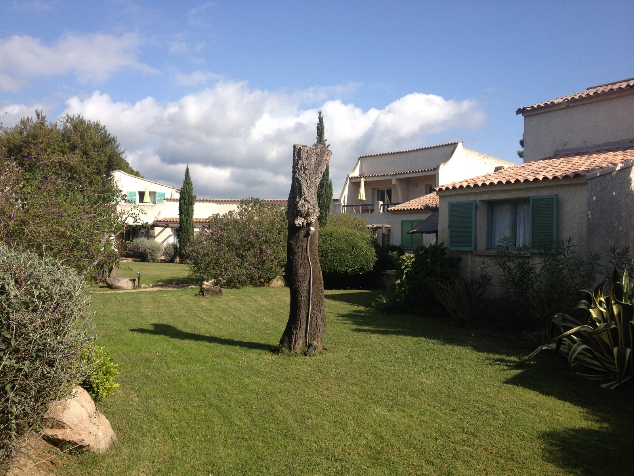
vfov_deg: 40.7
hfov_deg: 52.6
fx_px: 641
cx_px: 317
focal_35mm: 35
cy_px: 238
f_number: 2.4
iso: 64
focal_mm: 4.28
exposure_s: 1/1493
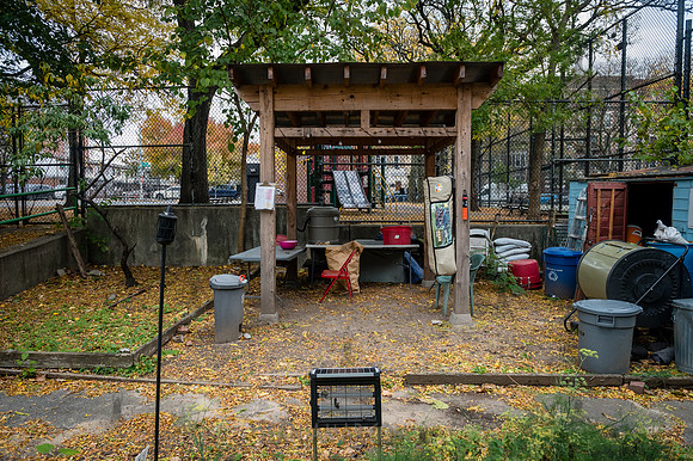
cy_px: 230
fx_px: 462
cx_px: 346
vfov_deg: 53.1
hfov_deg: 73.8
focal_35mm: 24
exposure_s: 1/1600
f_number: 4.5
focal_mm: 24
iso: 2000
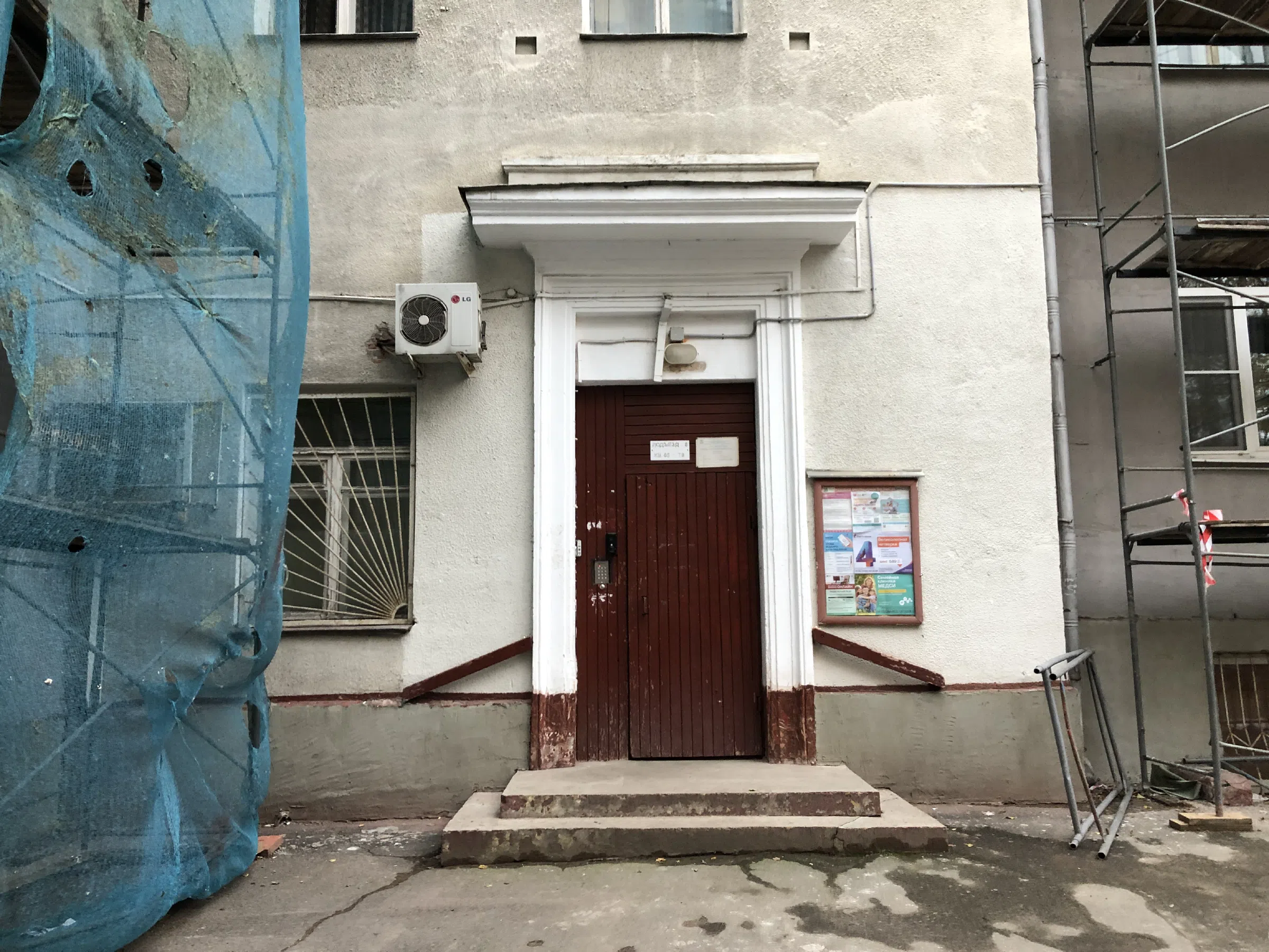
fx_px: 1026
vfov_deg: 49.7
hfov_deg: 63.4
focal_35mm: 28
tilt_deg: +5.9
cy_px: 476
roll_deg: -1.3
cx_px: 634
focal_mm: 4
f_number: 1.8
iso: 50
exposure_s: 1/17
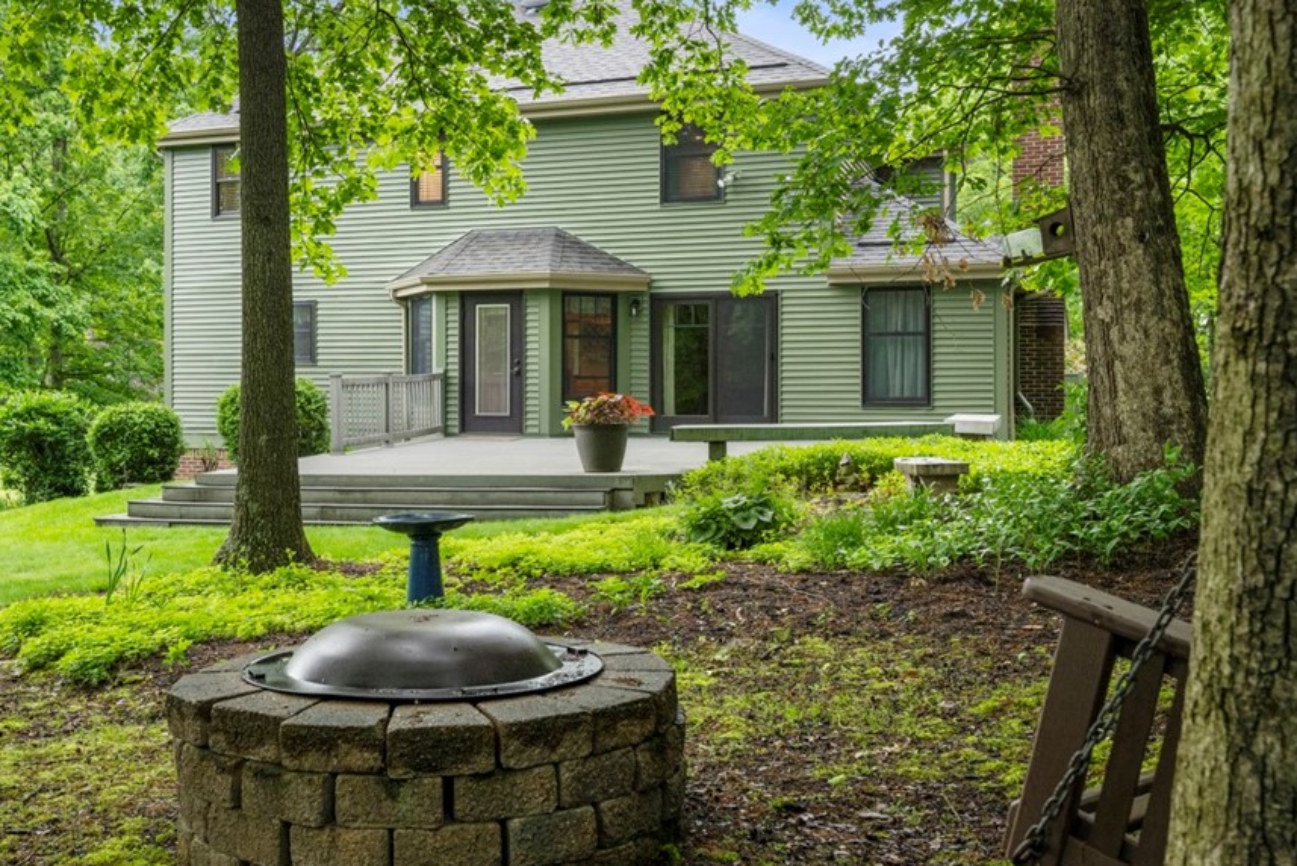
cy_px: 389
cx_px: 481
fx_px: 1369
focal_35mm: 38
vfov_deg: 35.0
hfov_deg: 50.1
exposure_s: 1/50
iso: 400
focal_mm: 30
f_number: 8
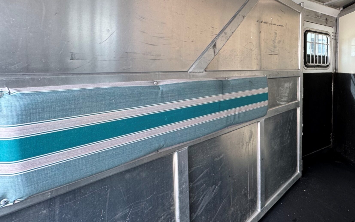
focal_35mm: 23
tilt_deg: -4.0
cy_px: 81
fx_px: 222
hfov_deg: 70.8
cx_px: 275
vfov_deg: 52.3
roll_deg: -3.2
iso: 160
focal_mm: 2.22
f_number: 2.2
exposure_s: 1/99
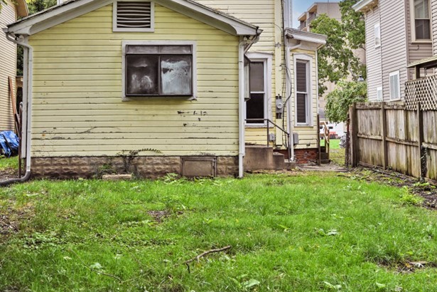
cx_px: 215
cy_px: 75
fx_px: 643
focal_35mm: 53
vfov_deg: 25.2
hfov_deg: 37.5
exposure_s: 1/250
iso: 180
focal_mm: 30
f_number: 5.6
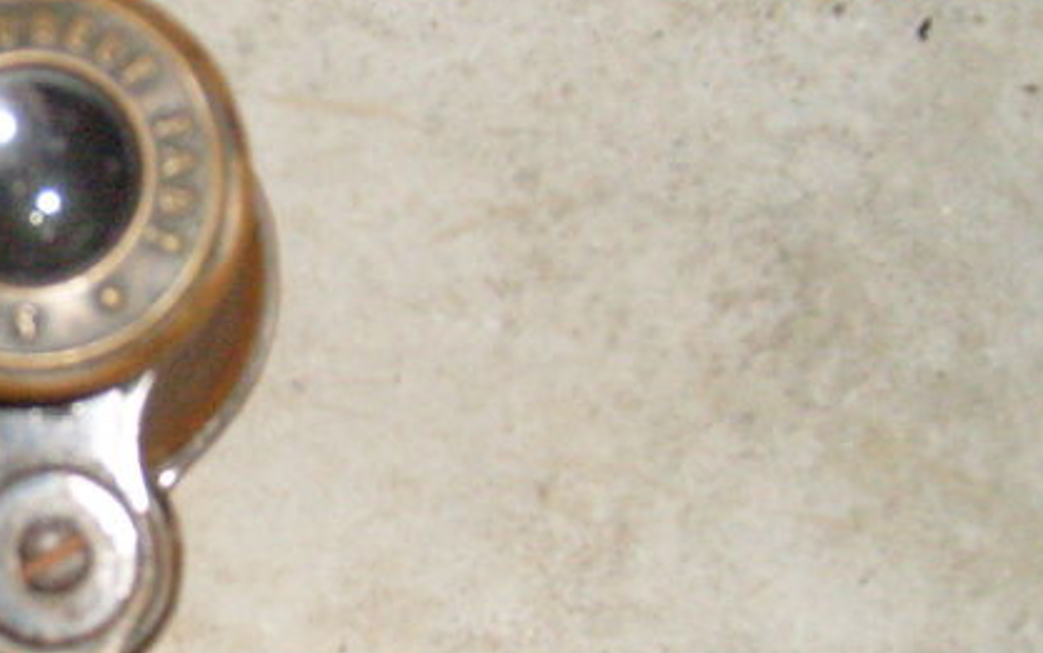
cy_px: 420
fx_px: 2531
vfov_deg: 14.7
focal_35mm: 89
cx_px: -38
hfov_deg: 22.3
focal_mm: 5.8
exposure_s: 1/45
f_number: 2.8
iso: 400
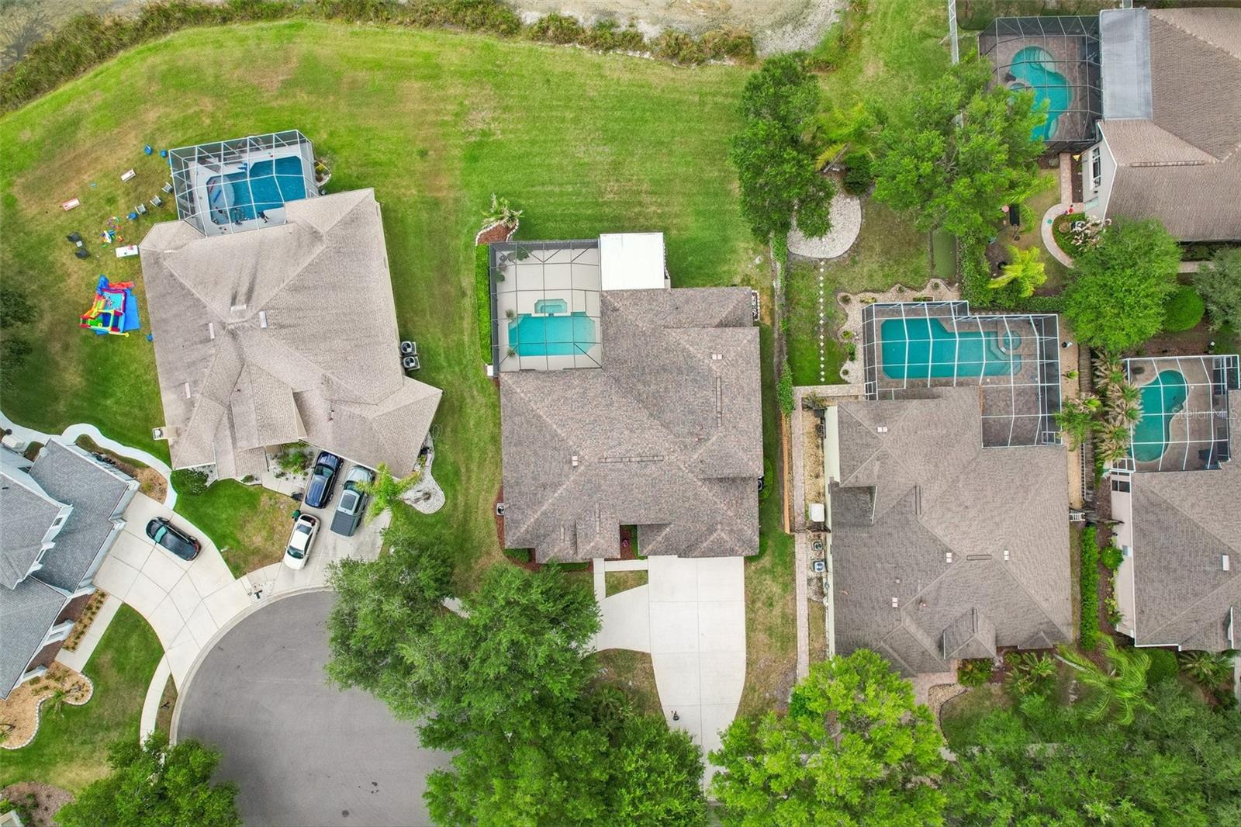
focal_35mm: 22
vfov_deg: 57.2
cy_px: 414
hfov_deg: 78.6
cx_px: 620
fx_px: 758
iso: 400
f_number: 2.8
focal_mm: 8.4
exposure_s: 1/400
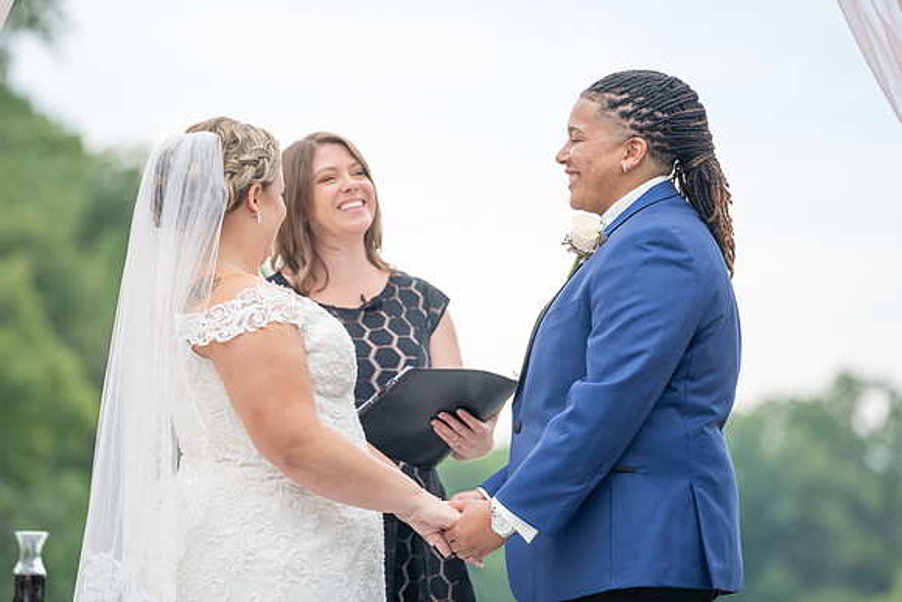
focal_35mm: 212
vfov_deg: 6.5
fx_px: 5308
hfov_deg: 9.7
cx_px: 430
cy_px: 281
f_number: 4
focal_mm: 198
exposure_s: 1/200
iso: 125
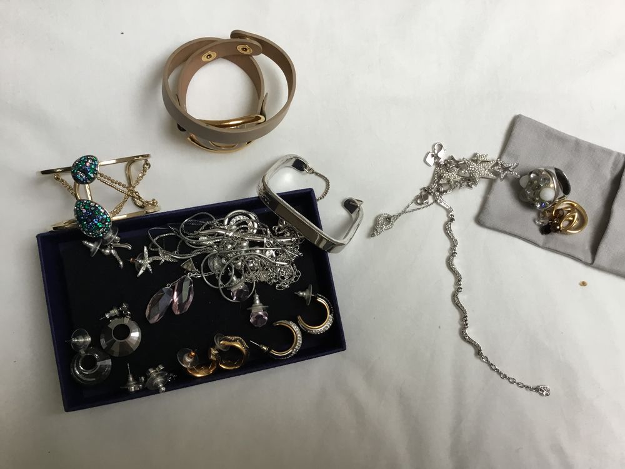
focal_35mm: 31
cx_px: 312
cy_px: 234
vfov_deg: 45.4
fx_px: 560
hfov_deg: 58.4
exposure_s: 1/33
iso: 25
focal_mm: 3.3
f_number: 2.4
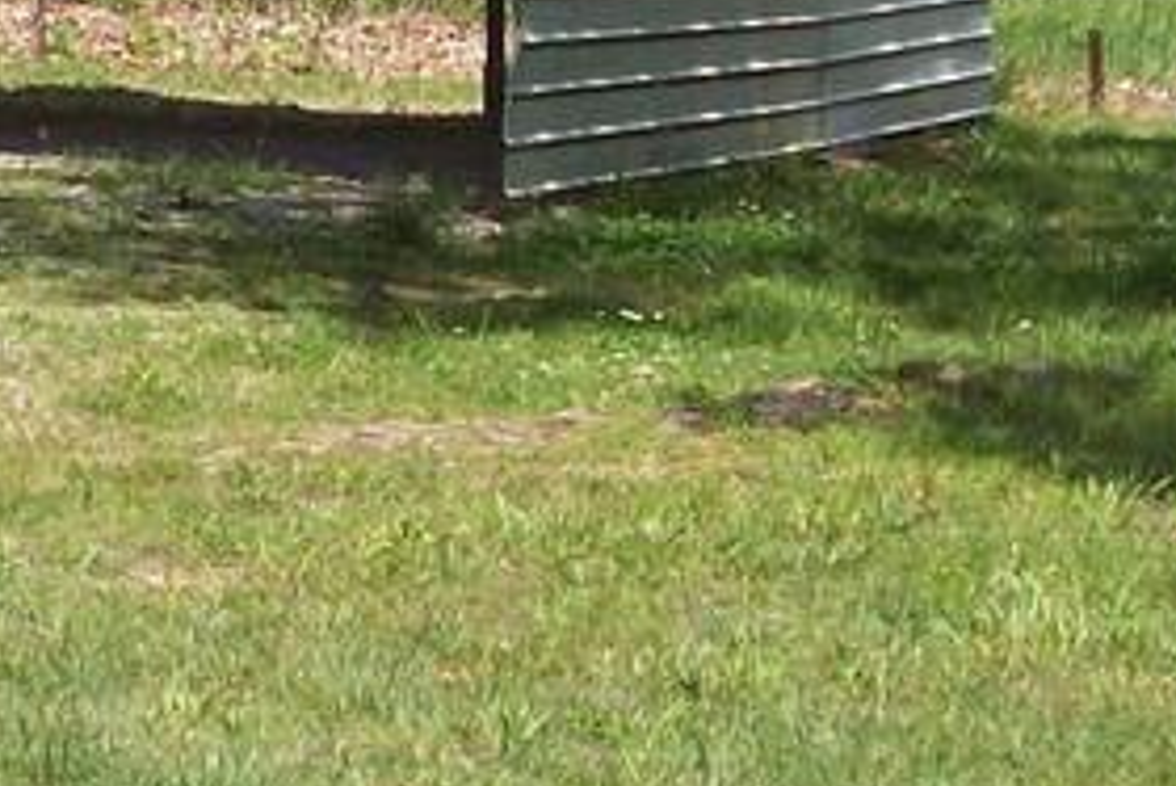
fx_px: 5589
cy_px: 71
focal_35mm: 171
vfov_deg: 8.0
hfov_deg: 11.6
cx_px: -441
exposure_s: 1/305
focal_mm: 7.6
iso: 80
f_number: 5.4
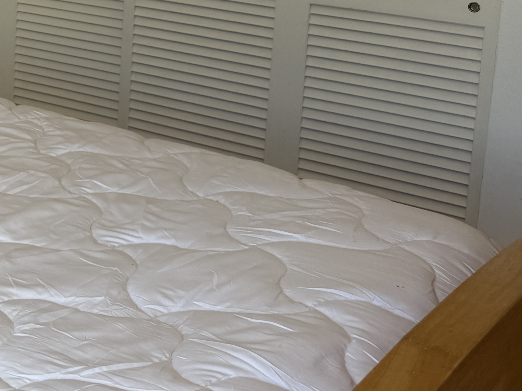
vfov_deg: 18.9
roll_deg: -0.8
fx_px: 1116
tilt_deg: -7.3
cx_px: -245
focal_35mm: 74
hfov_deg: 22.1
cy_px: -73
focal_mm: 6.76
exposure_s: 1/543
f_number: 1.78
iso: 80
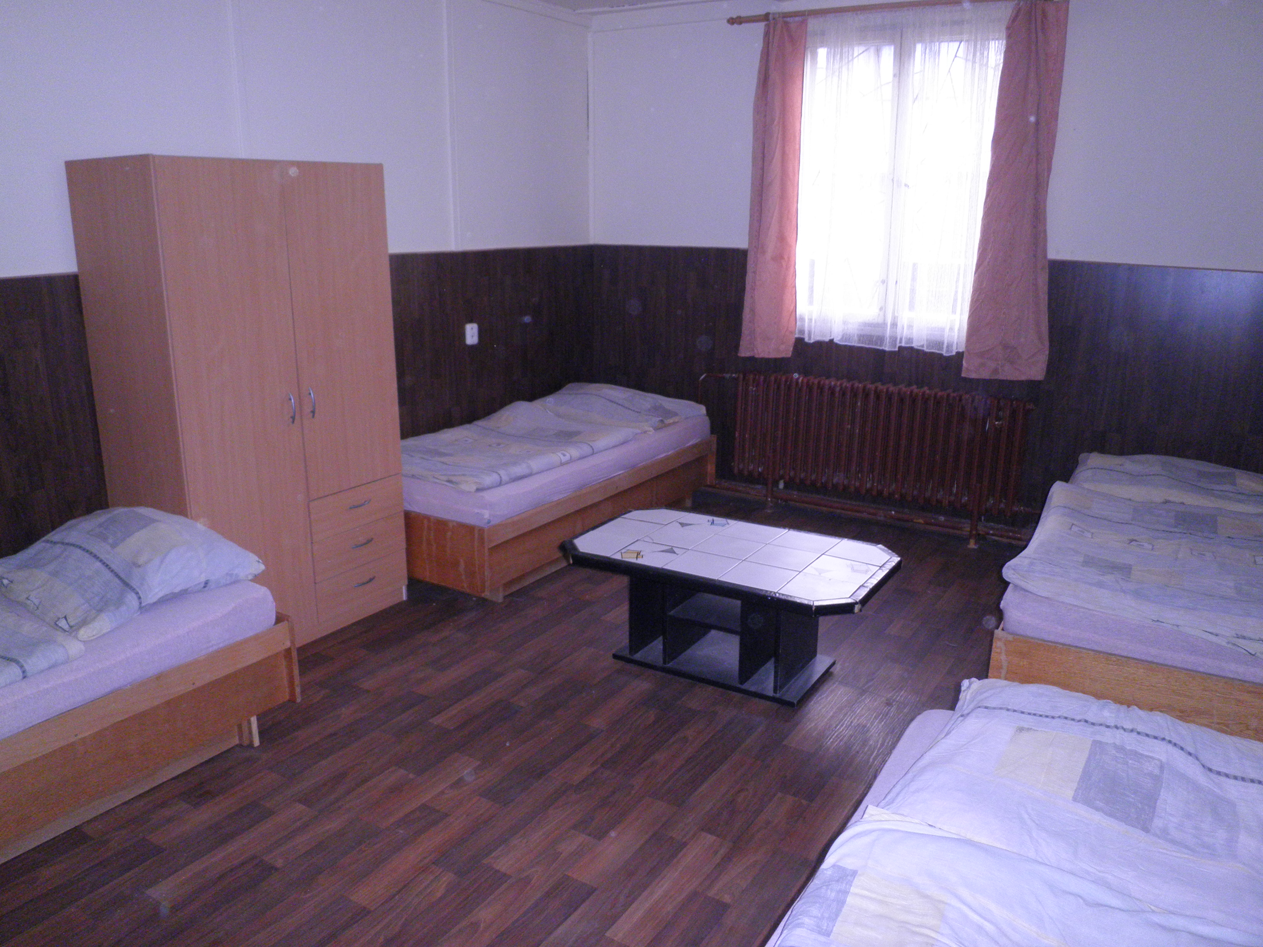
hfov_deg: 67.3
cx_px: 632
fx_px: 949
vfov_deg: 53.1
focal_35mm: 26
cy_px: 474
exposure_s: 1/30
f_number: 2.8
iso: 200
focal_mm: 4.7
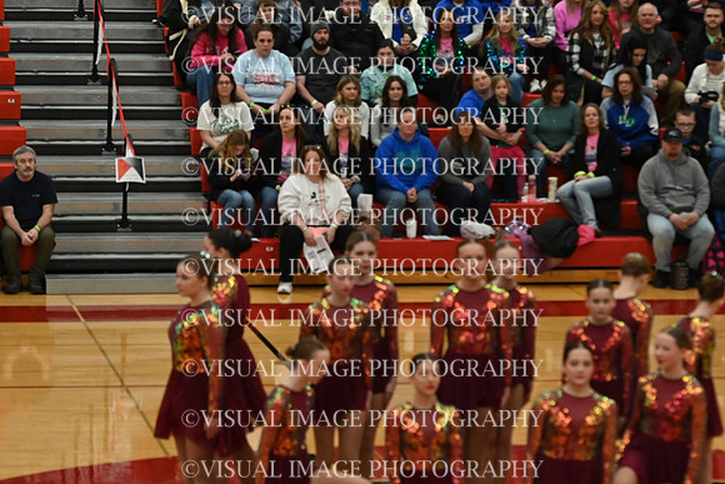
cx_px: 362
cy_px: 242
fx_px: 3082
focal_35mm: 153
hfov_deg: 13.4
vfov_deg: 9.0
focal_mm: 102
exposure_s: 1/400
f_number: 4
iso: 3200
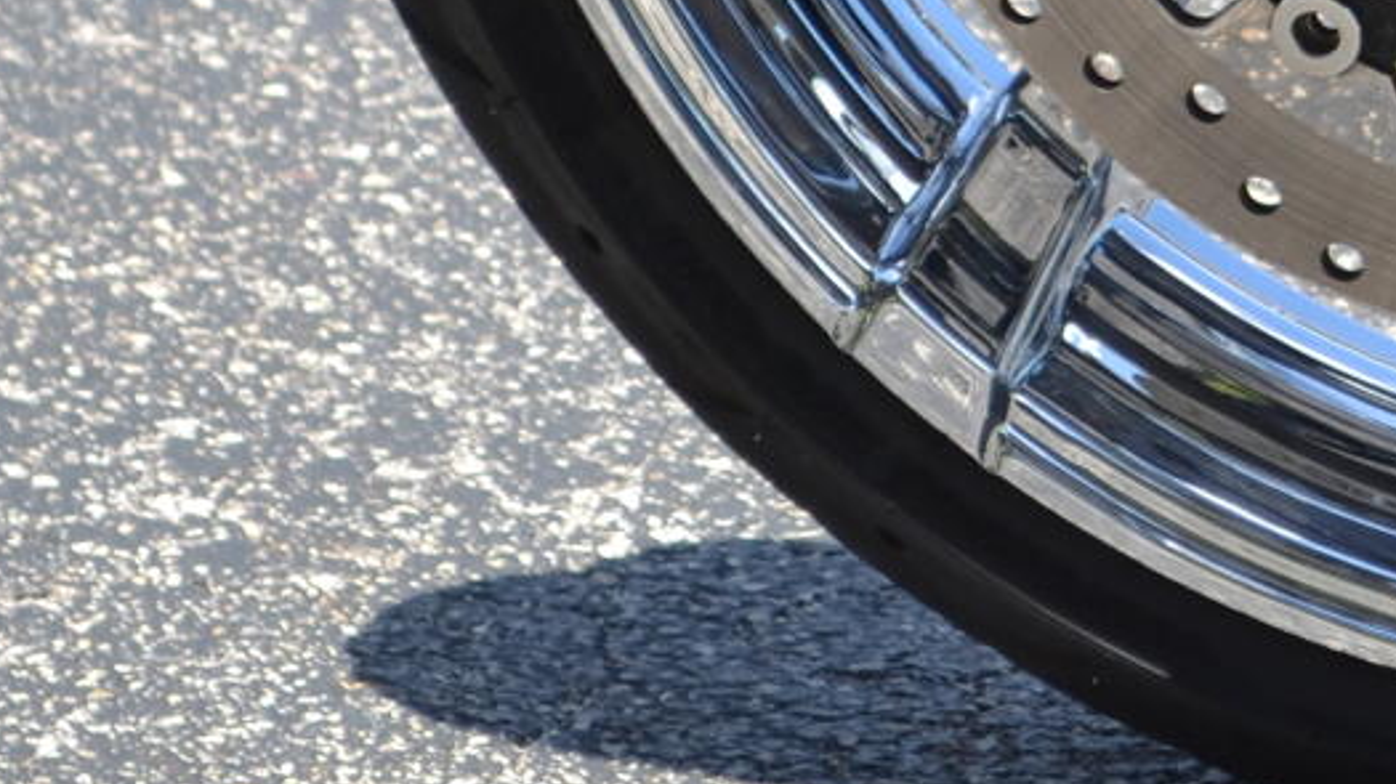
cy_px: -708
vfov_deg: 3.7
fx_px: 12175
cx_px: 1731
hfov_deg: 6.5
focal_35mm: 329
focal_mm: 55
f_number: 6.3
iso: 100
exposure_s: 1/160
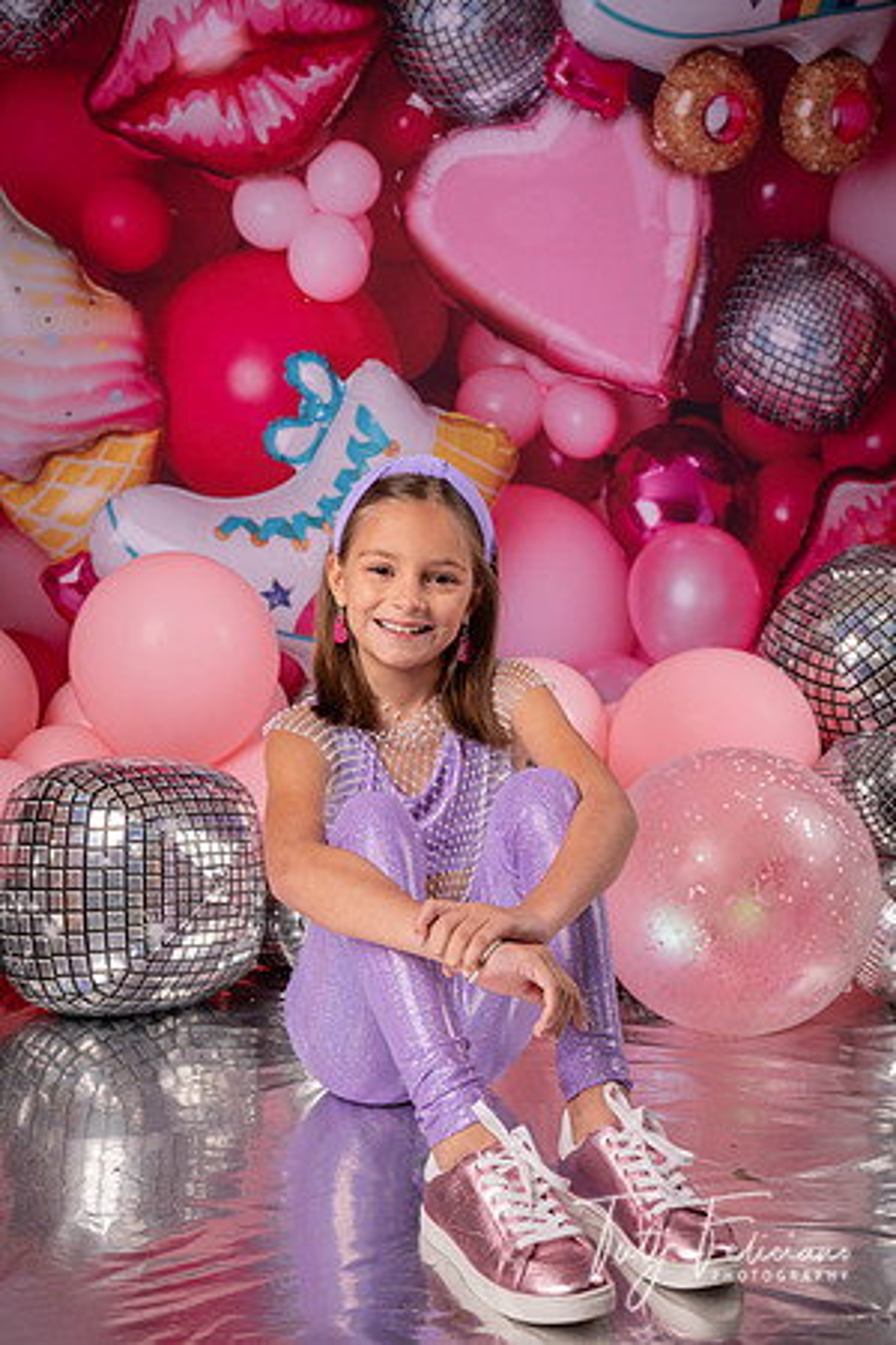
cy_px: 672
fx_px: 1568
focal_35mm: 42
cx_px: 448
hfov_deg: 31.9
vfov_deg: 46.4
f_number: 5
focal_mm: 42
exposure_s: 1/125
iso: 160
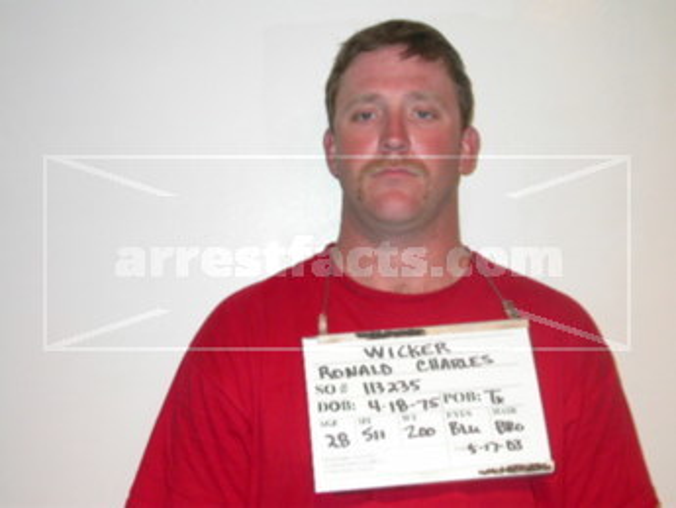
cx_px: 338
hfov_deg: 32.2
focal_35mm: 60
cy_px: 254
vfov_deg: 24.4
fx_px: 1172
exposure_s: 1/60.3
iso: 100
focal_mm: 12.6
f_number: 3.1
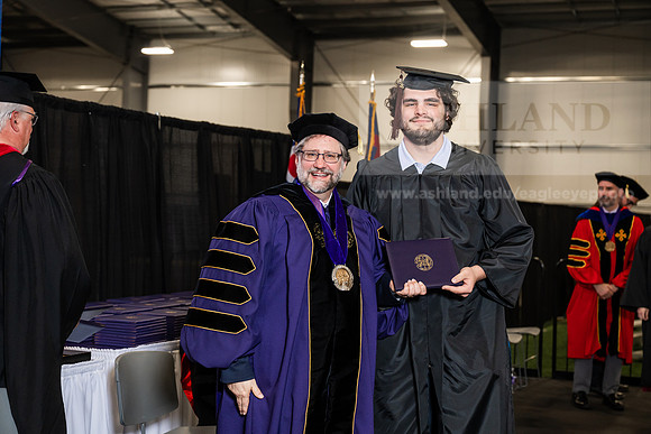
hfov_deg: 33.4
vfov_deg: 22.6
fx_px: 1085
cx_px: 326
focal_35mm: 60
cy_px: 217
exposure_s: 1/200
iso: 1250
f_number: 4
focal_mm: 60
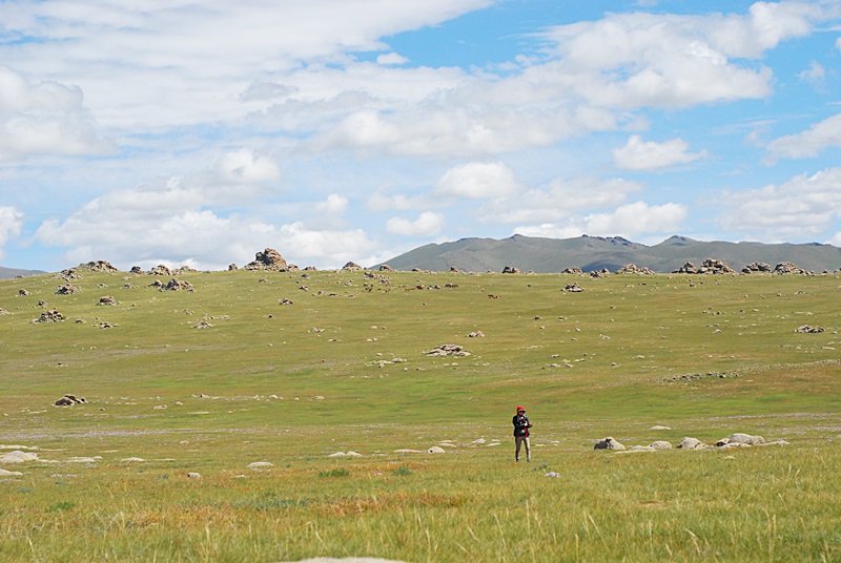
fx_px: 1755
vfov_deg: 18.2
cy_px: 282
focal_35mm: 75
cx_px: 420
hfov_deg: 27.0
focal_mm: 50
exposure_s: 1/2500
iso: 400
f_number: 5.6
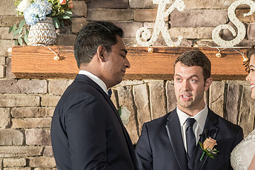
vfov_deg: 7.4
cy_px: 118
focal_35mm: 186
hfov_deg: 11.0
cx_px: 201
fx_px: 1317
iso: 1000
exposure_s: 1/200
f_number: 4
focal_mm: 103
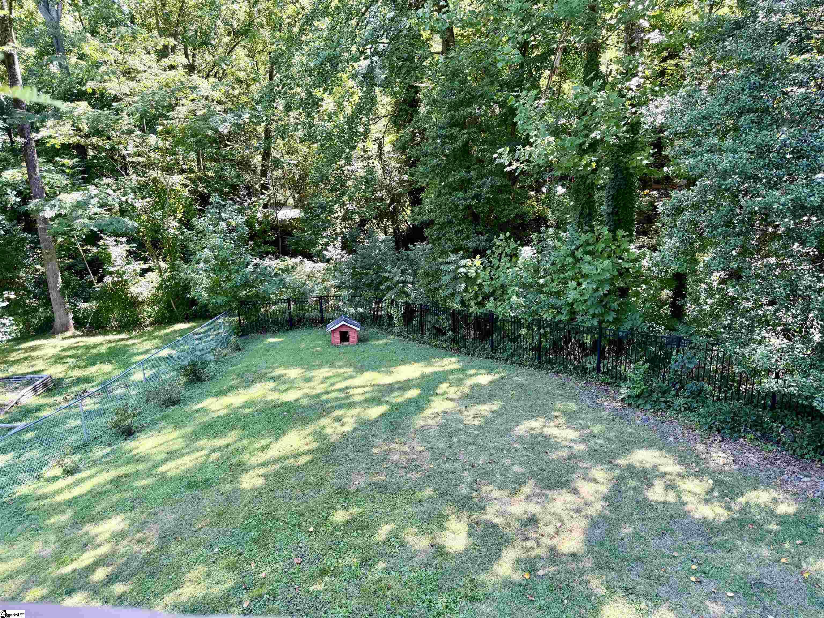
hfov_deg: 71.6
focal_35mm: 24
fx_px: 571
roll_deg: +1.8
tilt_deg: -14.2
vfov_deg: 56.8
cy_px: 309
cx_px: 412
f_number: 1.78
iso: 50
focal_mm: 6.76
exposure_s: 1/121
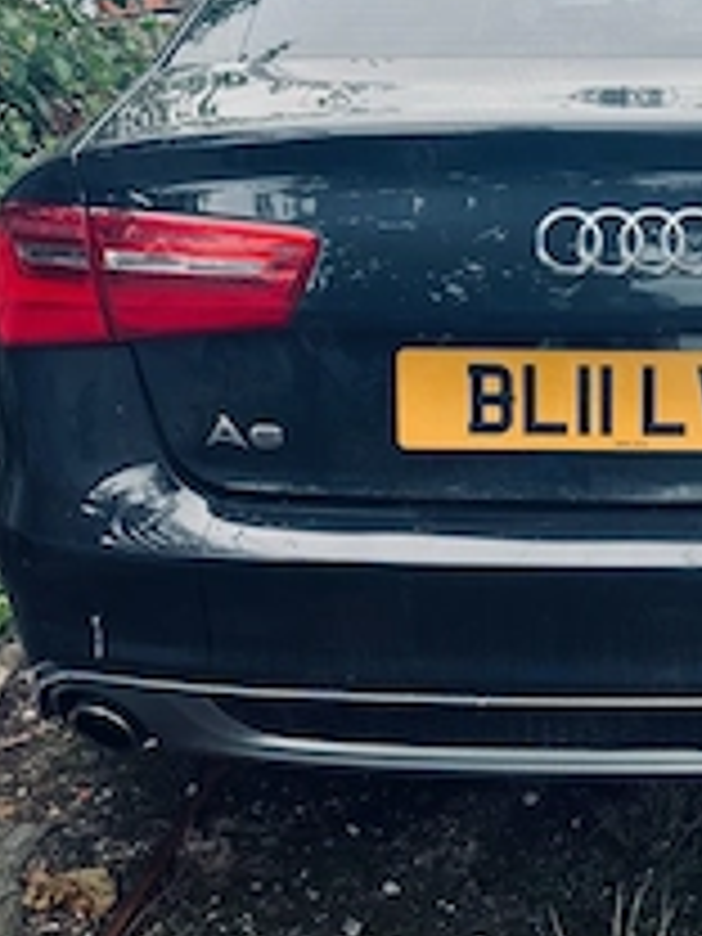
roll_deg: -0.2
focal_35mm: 50
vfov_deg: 38.2
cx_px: 630
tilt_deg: -19.4
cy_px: 477
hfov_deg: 28.0
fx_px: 1352
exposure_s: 1/558
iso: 50
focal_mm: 5.7
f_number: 1.5
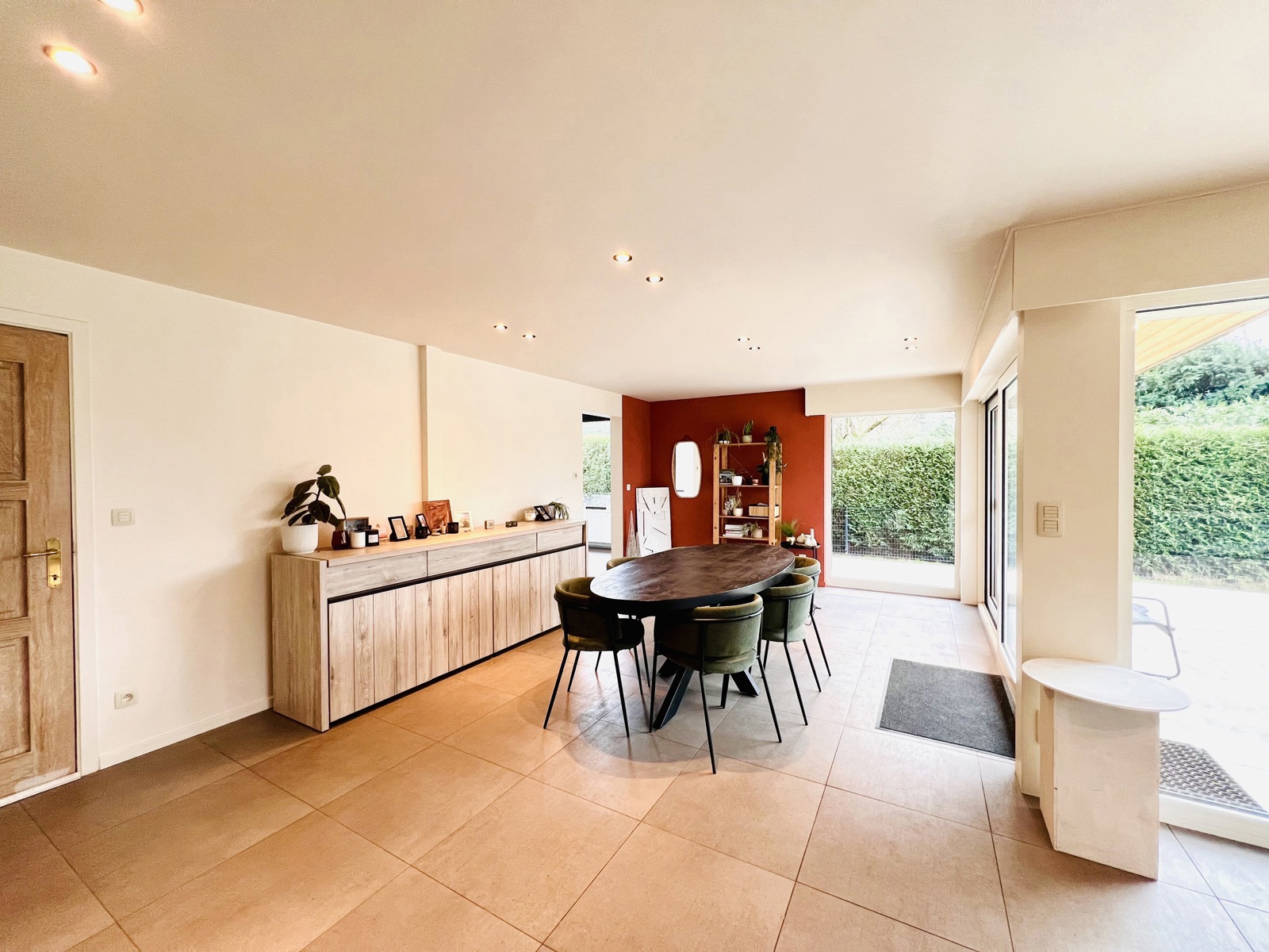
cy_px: 476
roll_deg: +1.0
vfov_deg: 89.9
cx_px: 634
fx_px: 477
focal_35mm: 13
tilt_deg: -0.4
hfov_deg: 106.2
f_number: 1.8
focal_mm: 1.57
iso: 200
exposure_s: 1/99
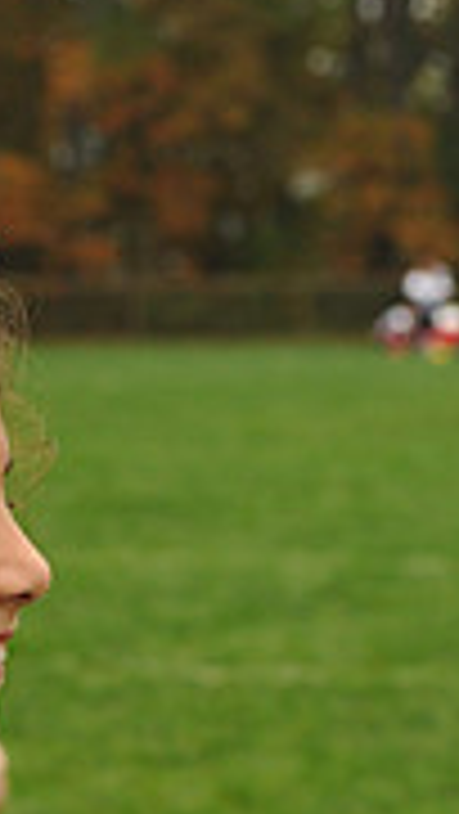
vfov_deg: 11.3
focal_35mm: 185
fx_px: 3997
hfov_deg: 6.5
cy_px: 1057
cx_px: -54
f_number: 4
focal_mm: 55
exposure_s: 1/2500
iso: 800
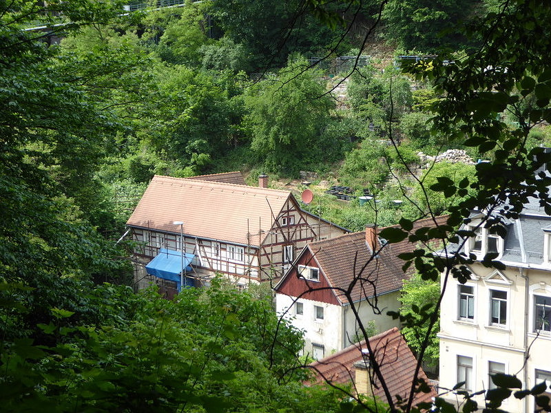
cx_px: 276
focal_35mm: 65
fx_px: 1035
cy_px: 206
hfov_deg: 29.8
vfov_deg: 22.6
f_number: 4.4
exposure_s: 1/160
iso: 100
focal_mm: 11.7
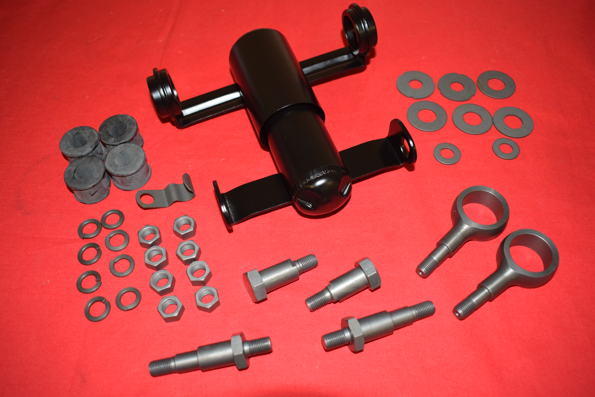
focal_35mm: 32
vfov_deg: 41.7
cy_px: 198
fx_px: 521
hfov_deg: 59.5
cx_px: 298
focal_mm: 21
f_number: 5
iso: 1250
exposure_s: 1/200
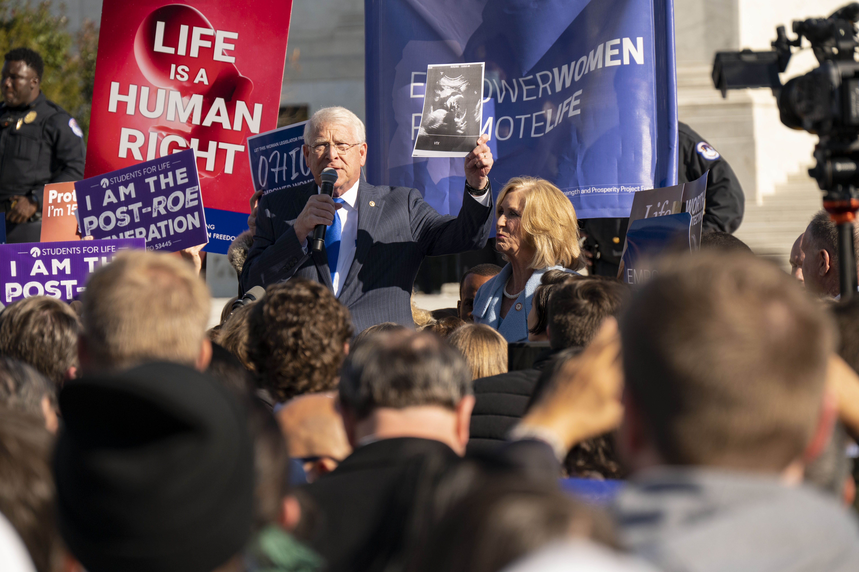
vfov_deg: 8.1
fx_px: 4054
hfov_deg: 12.1
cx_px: 430
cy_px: 286
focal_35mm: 170
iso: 320
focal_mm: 170
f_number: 6.3
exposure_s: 1/1600
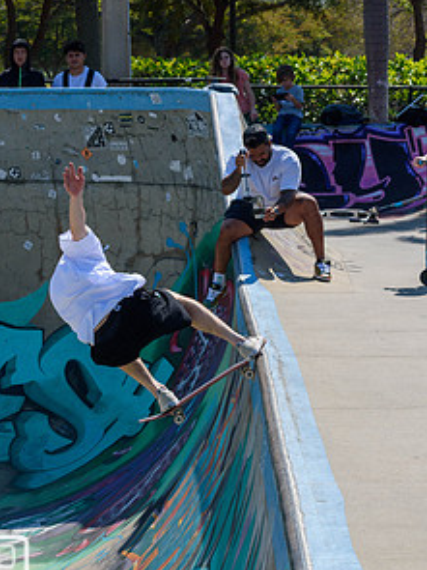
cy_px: 301
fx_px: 2535
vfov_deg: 12.8
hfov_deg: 9.6
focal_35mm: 154
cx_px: 191
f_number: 8
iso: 200
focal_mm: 70
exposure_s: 1/1000
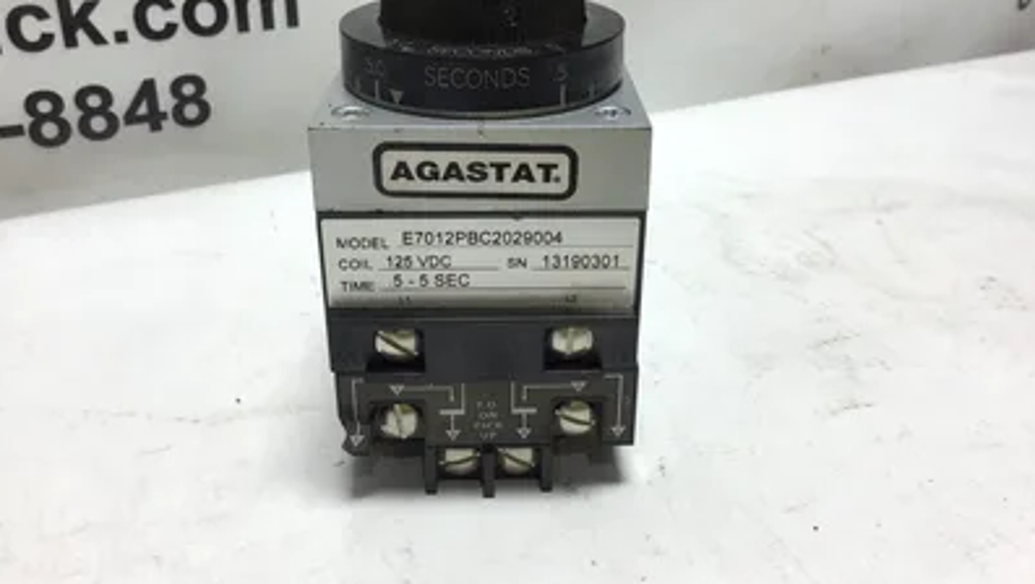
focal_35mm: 34
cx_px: 519
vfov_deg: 34.7
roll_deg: +0.7
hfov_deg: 58.0
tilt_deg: -27.5
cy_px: 263
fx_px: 934
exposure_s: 1/120
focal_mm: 3.3
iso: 40
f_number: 2.4
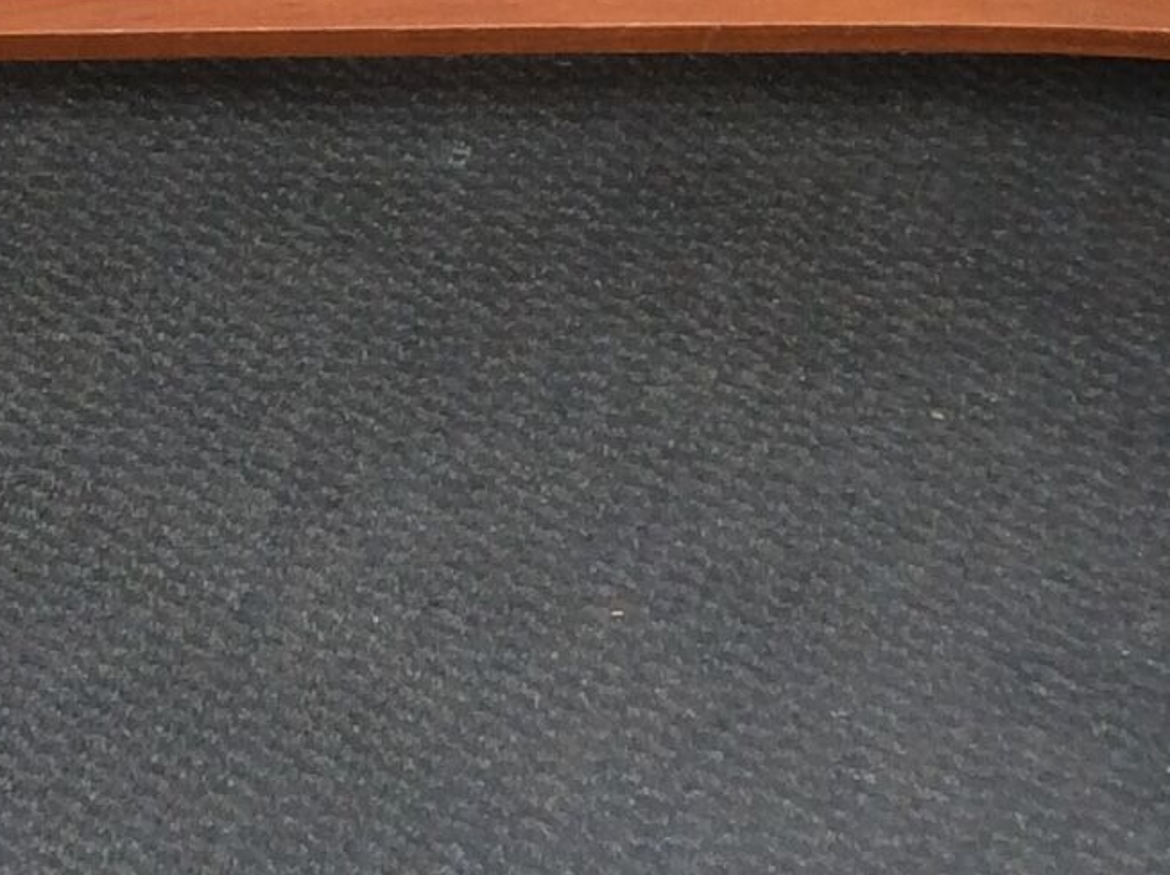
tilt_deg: -52.6
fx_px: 4287
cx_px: 210
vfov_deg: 11.4
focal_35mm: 127
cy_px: -138
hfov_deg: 15.4
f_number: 2.4
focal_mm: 3.3
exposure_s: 1/122
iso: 32
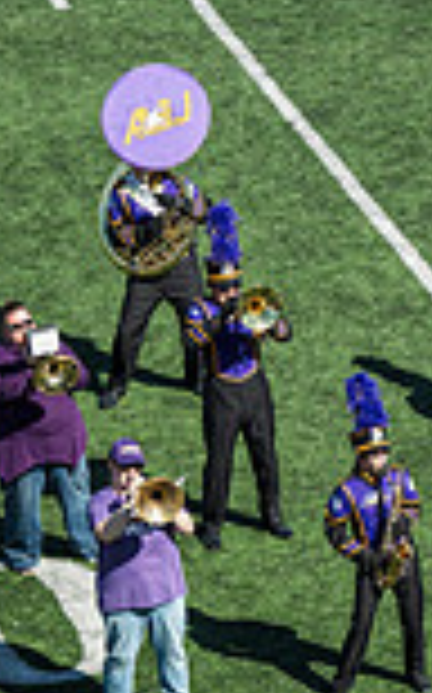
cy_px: 205
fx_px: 6945
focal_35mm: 368
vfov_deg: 5.7
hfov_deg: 3.5
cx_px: 1202
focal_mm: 96
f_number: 4
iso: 100
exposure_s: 1/800
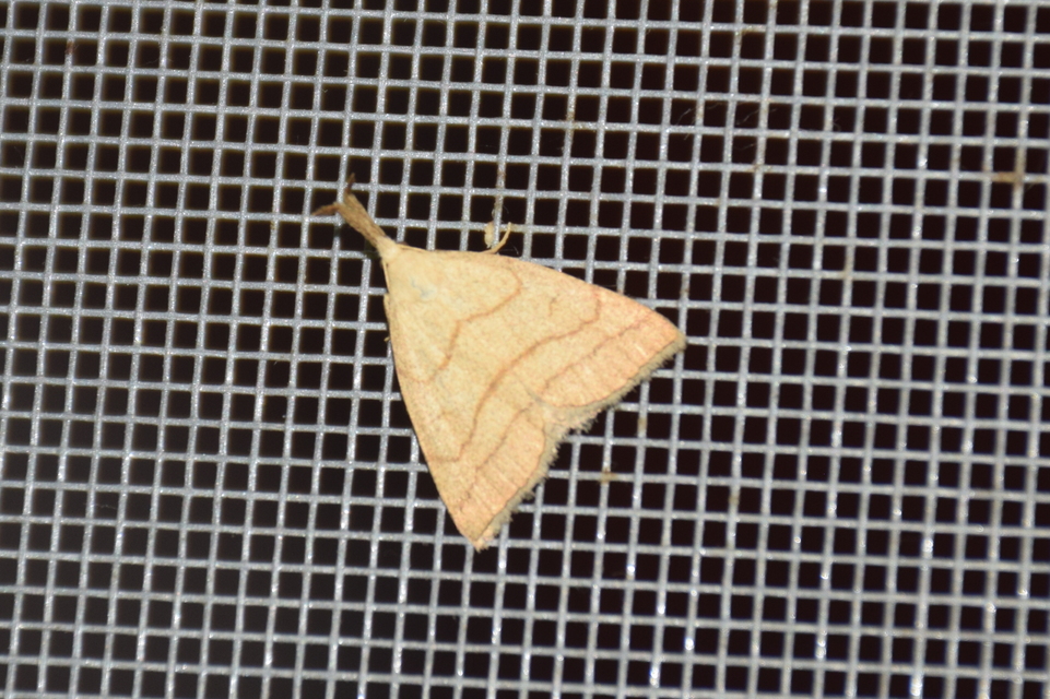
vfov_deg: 6.5
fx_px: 6123
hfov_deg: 9.8
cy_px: 350
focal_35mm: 210
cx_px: 525
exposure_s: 1/60
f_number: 7.1
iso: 320
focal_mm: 140
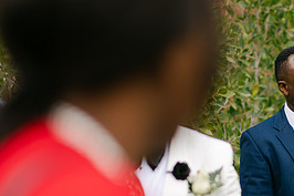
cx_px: 313
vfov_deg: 7.4
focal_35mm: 185
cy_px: 147
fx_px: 1510
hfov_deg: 11.0
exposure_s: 1/800
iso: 100
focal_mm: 85
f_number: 2
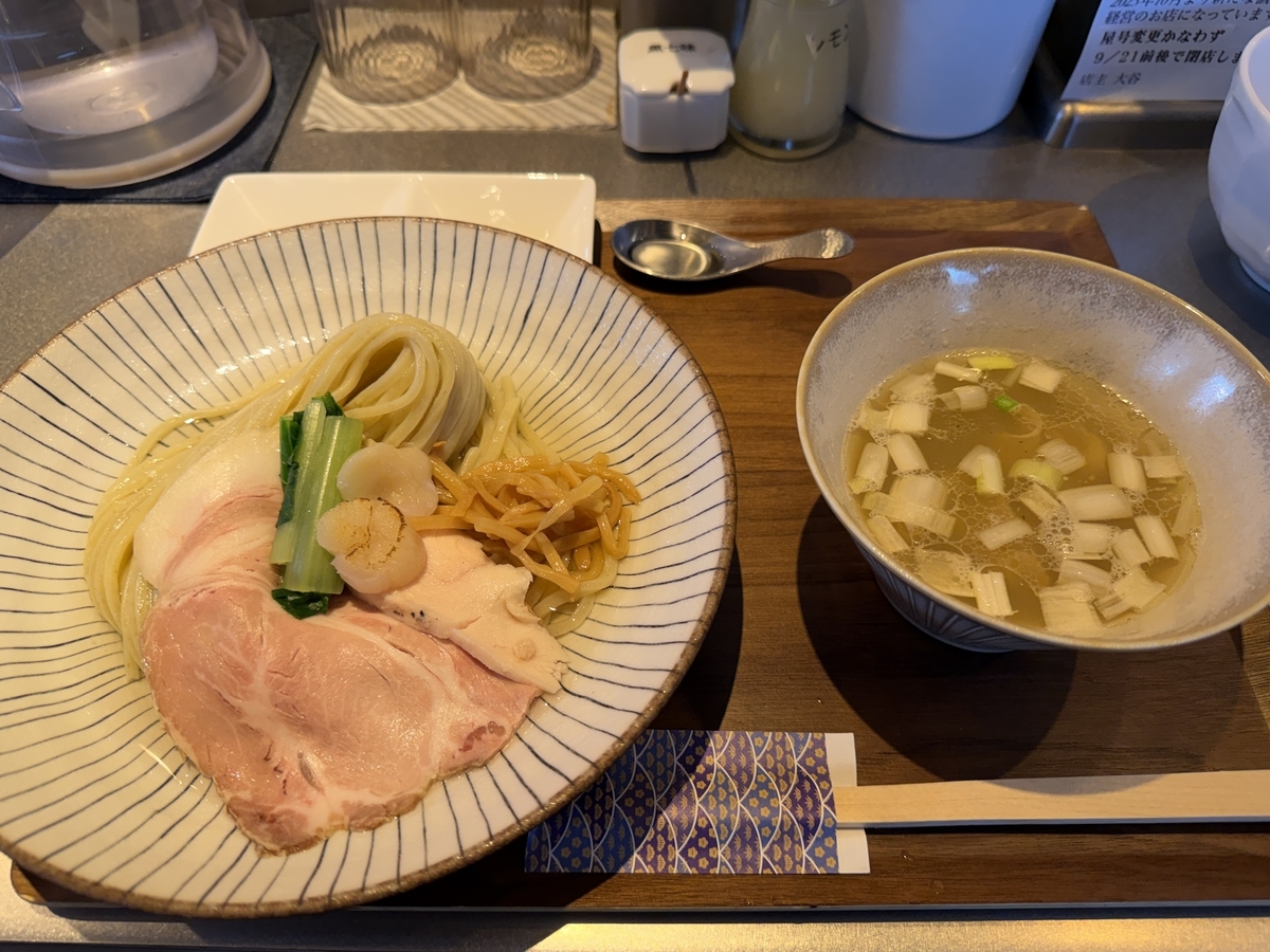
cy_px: 476
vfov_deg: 56.8
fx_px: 881
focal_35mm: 24
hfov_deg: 71.6
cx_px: 635
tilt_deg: -53.4
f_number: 1.78
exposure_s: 1/100
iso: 125
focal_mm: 6.76
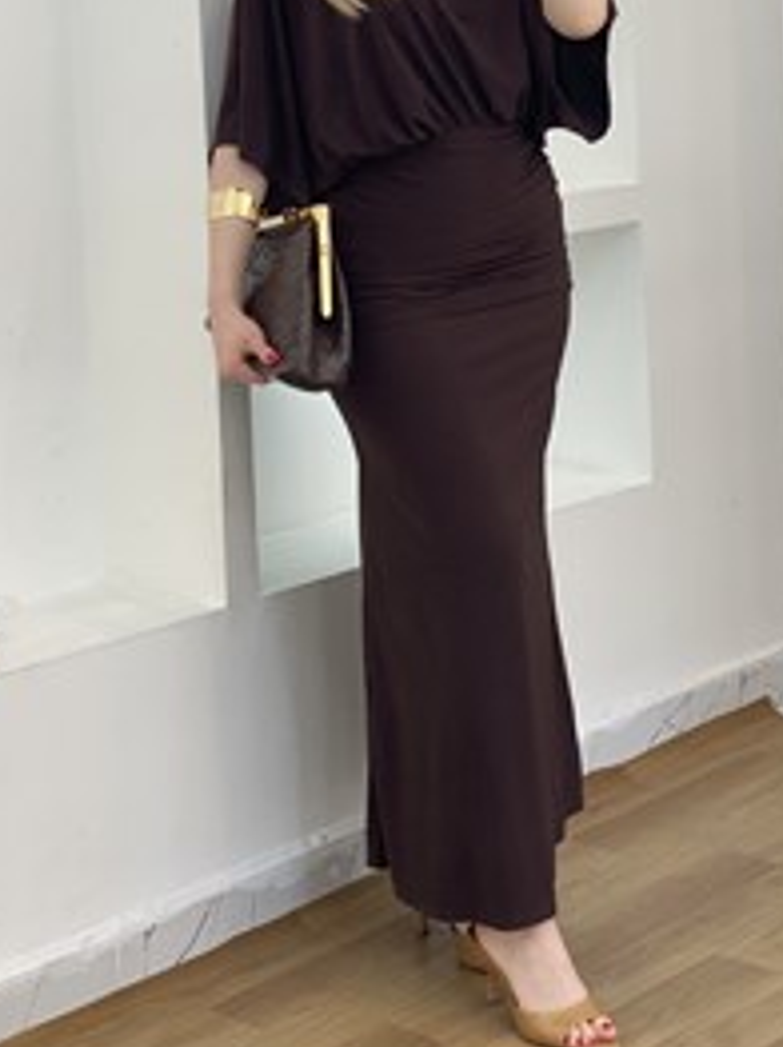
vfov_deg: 23.7
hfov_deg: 18.0
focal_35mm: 82
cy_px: 330
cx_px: 403
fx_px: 2477
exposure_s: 1/100
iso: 50
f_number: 2
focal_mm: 6
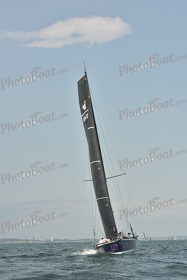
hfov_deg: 17.1
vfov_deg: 25.4
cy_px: 140
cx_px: 94
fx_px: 623
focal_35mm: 80
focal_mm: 80
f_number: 9
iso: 250
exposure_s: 1/800
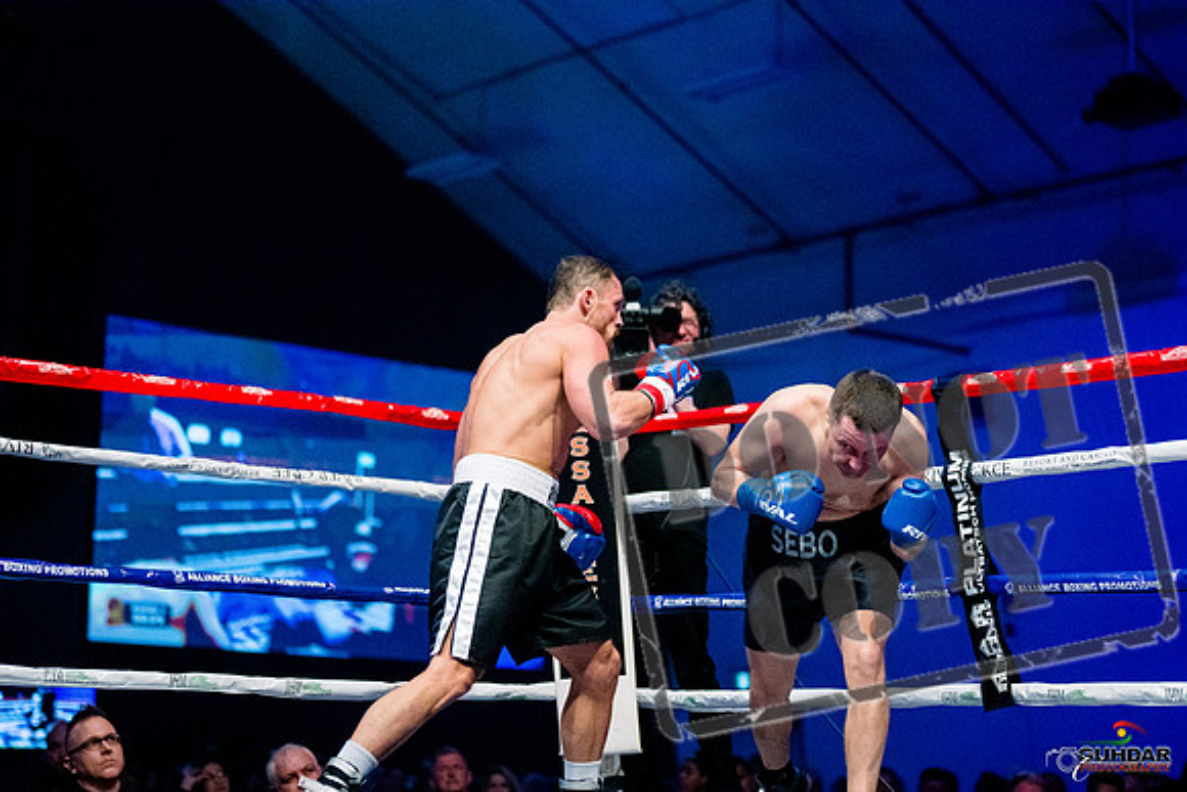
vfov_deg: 18.2
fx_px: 2473
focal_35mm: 75
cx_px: 594
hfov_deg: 27.0
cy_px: 396
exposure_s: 1/1600
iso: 6400
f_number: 1.4
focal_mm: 50
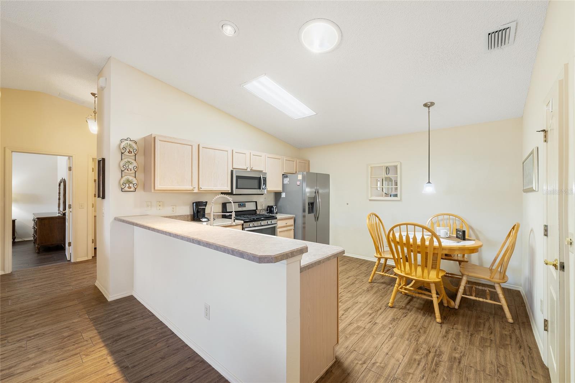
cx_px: 288
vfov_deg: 77.3
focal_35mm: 15
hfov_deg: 100.4
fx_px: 240
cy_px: 192
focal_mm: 15
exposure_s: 1/1.67
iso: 400
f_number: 8
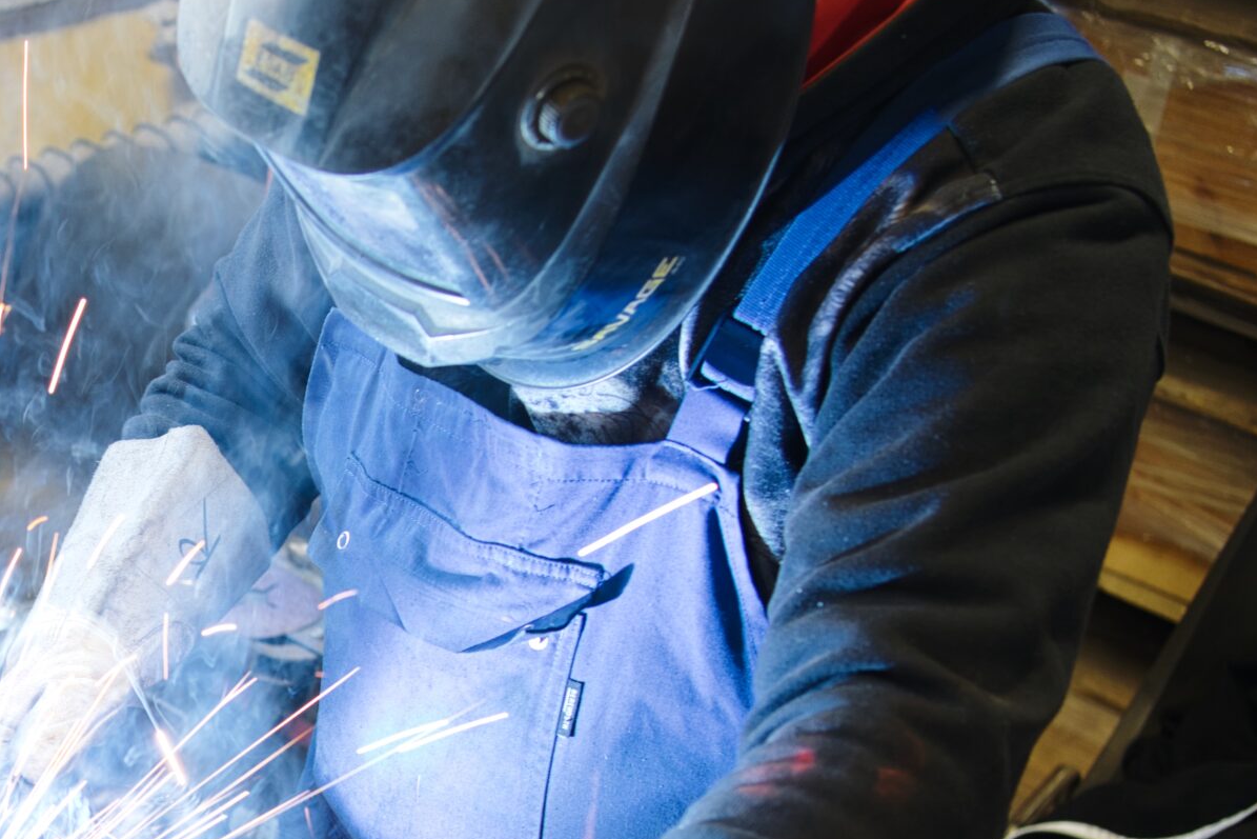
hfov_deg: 25.7
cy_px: 835
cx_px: 16
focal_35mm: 75
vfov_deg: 17.8
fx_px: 2619
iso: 320
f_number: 3.5
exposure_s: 1/30
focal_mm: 35
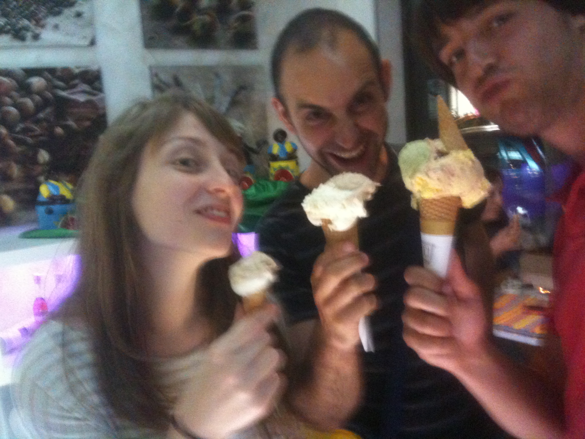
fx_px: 591
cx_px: 292
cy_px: 220
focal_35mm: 35
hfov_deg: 52.6
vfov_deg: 40.7
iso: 640
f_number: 2.8
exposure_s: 1/12
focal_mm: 3.85
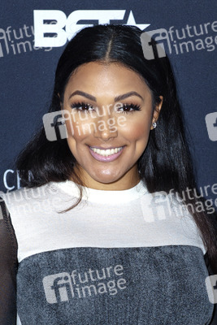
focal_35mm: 62
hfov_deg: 21.9
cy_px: 162
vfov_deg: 32.4
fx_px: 560
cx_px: 108
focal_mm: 62
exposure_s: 1/320
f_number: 4.5
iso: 400
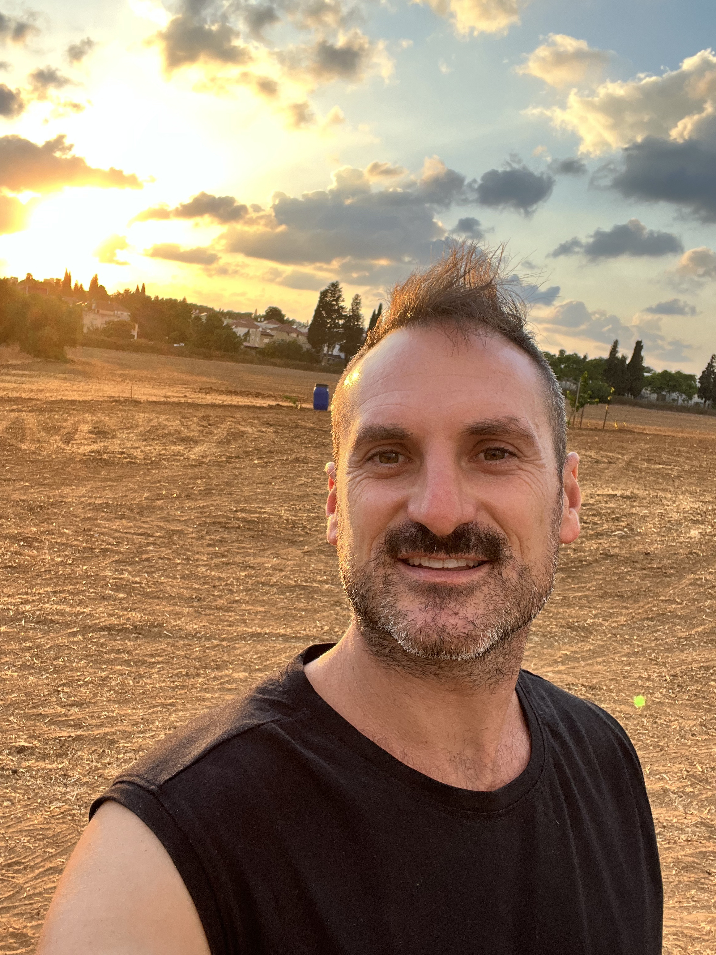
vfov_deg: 60.0
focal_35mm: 30
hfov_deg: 46.8
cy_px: 478
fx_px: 827
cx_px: 358
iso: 50
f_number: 2.2
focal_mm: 2.71
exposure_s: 1/129
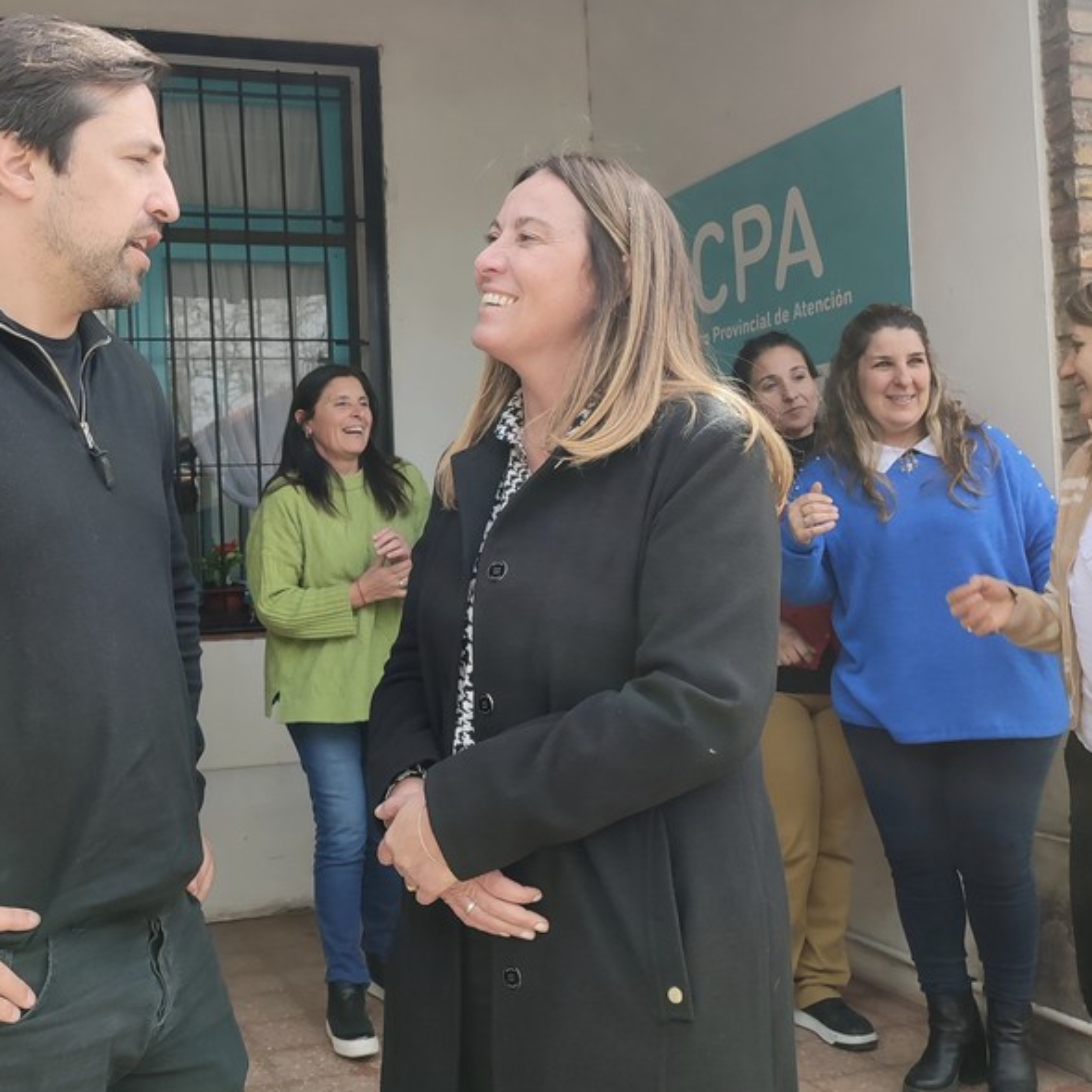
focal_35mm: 30
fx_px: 1071
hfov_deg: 52.9
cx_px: 354
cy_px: 549
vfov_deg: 54.0
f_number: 1.9
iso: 50
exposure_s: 1/218
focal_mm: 6.04
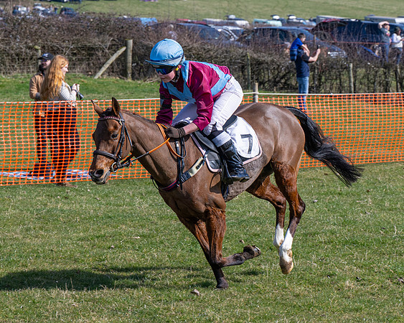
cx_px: 160
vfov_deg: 11.0
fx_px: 1678
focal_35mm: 140
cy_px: 146
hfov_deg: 13.7
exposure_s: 1/1250
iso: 200
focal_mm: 70
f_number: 5
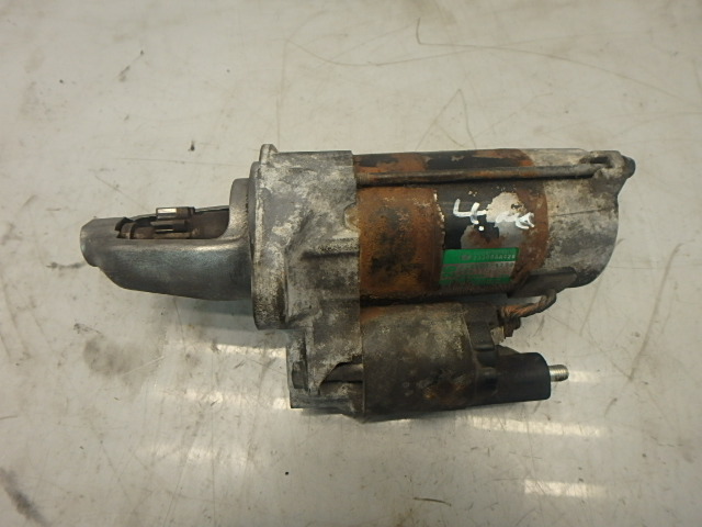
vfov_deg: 63.4
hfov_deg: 79.0
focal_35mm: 21
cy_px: 264
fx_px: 426
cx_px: 351
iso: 200
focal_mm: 3.7
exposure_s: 1/60
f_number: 3.5
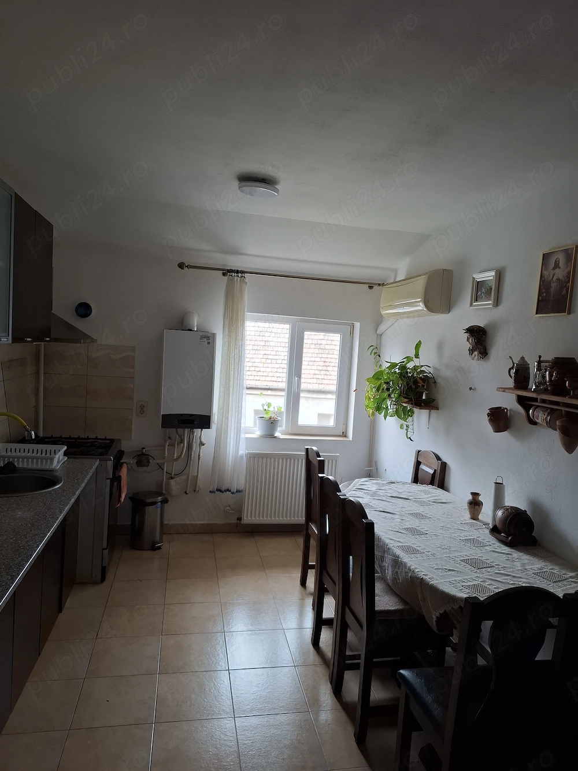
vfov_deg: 73.9
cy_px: 386
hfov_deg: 58.9
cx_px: 289
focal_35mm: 23
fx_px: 512
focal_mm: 5.54
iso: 250
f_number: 1.8
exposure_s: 1/100
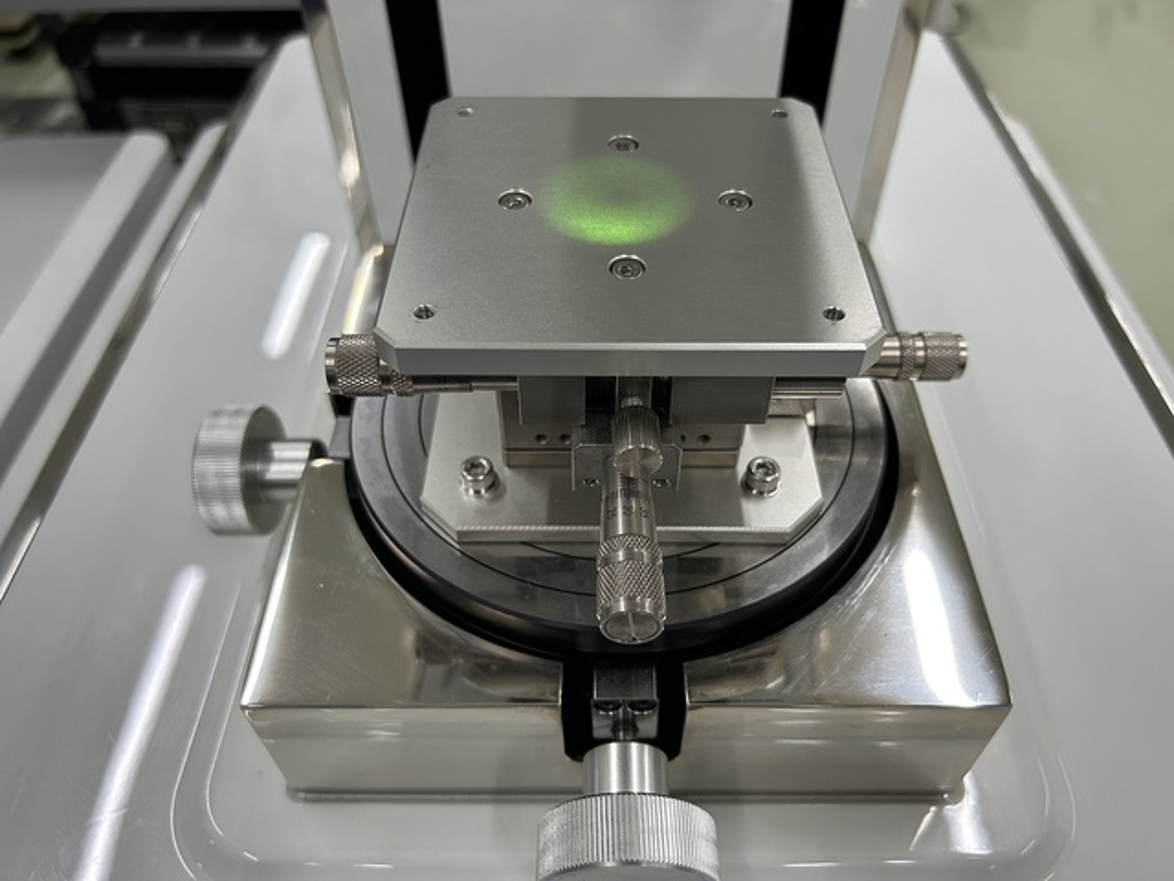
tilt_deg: -47.9
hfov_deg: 67.3
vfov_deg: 53.1
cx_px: 587
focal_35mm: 26
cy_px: 440
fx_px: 882
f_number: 1.5
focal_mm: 5.7
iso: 40
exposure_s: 1/100
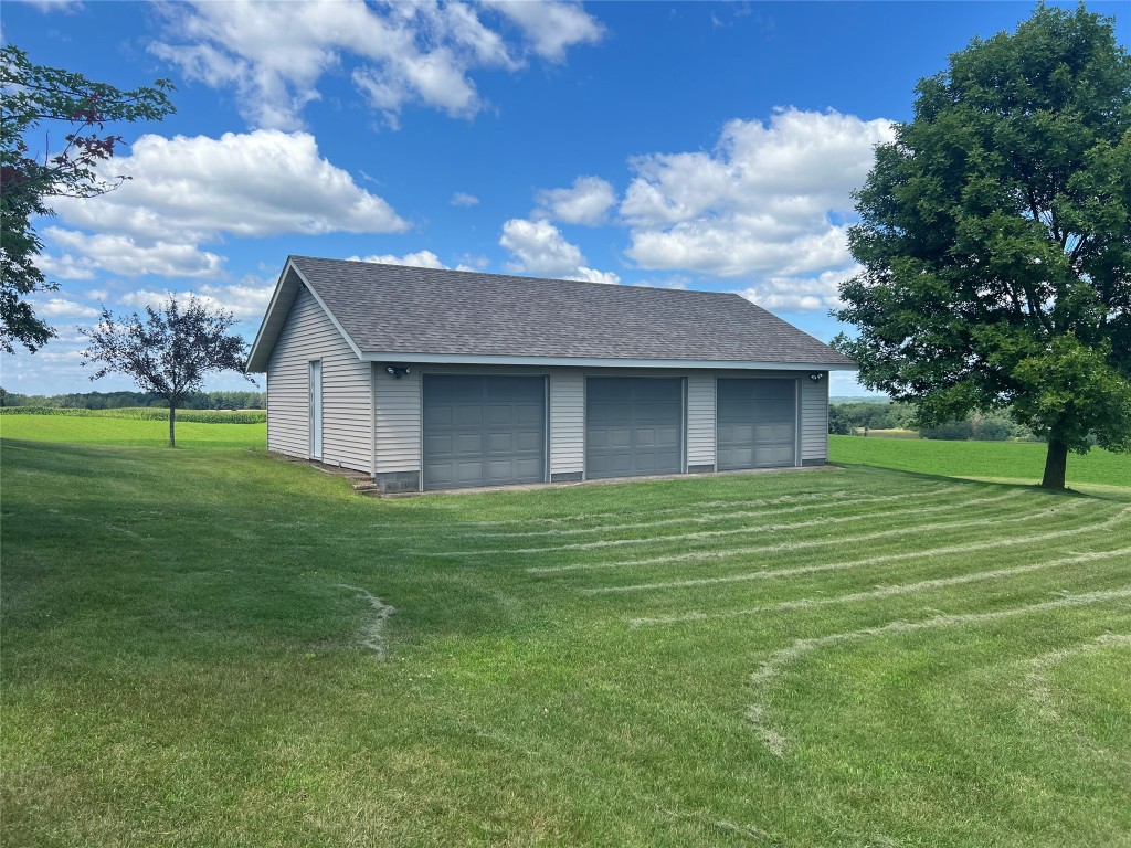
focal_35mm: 26
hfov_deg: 67.3
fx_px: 849
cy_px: 424
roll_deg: +0.5
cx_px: 566
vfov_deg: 53.1
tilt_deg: -1.9
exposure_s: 1/3356
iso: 50
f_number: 1.5
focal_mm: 5.7
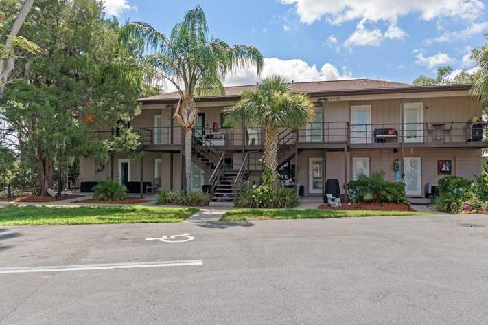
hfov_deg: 67.3
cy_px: 156
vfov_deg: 47.9
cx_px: 263
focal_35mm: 27
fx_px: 366
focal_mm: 16
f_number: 8
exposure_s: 1/400
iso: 320
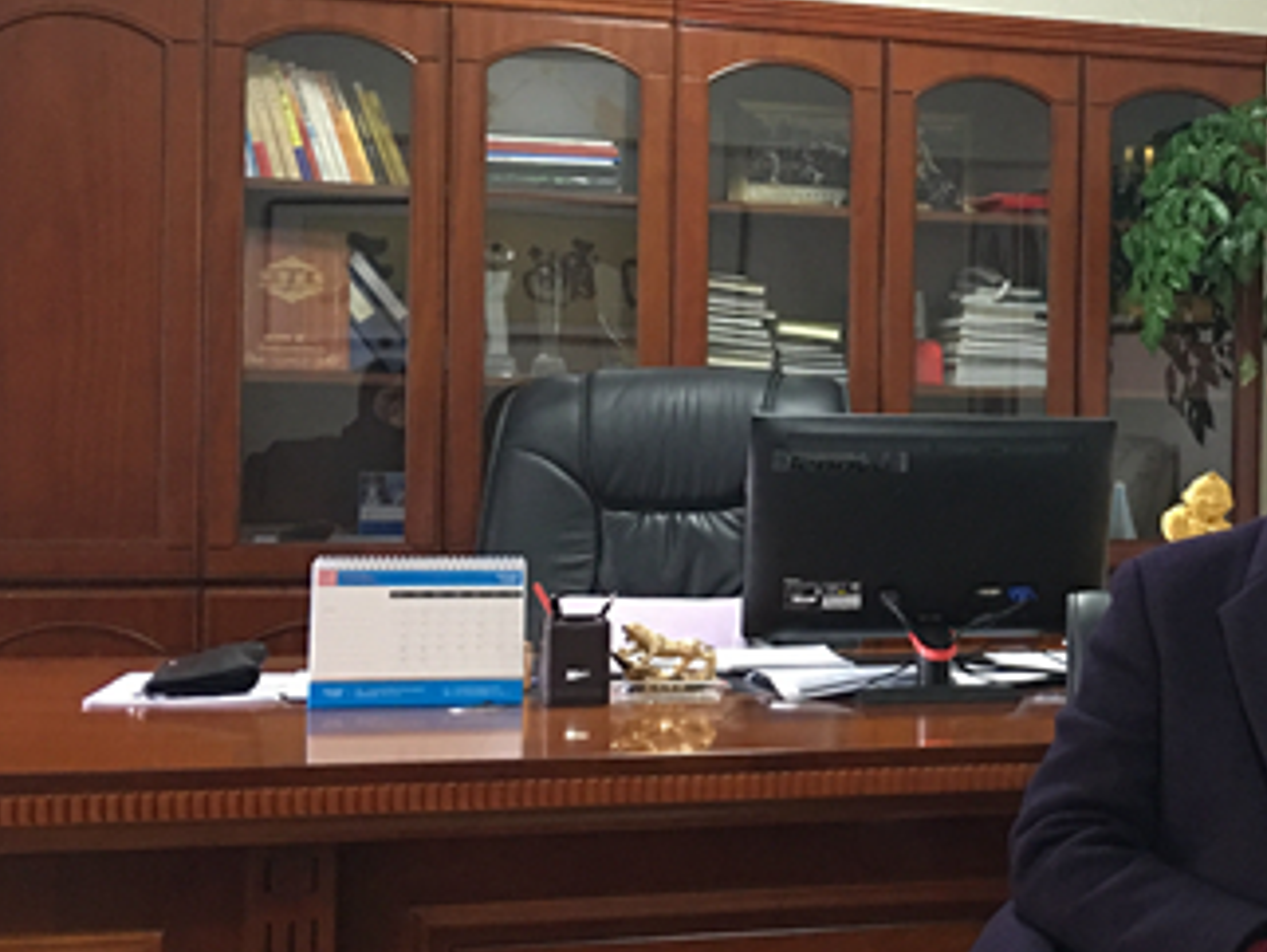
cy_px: 470
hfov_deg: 29.8
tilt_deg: +0.0
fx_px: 2234
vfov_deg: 24.1
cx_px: 1232
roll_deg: -1.1
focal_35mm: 61
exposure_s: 1/8
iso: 100
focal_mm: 4.15
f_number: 2.2
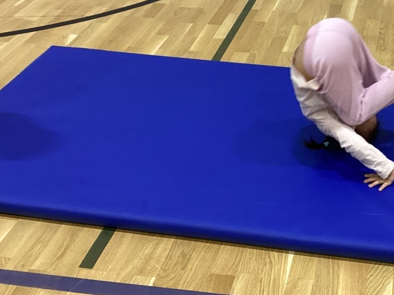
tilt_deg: -32.5
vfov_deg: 26.0
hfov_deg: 33.3
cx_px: 318
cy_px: 110
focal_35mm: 56
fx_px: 637
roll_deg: +0.1
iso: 160
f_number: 2.4
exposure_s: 1/60
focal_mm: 3.3
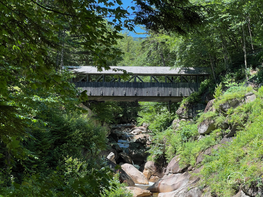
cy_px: 98
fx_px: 585
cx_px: 132
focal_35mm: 77
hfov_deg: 25.3
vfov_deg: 19.1
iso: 32
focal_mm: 9
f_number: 2.8
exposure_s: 1/189
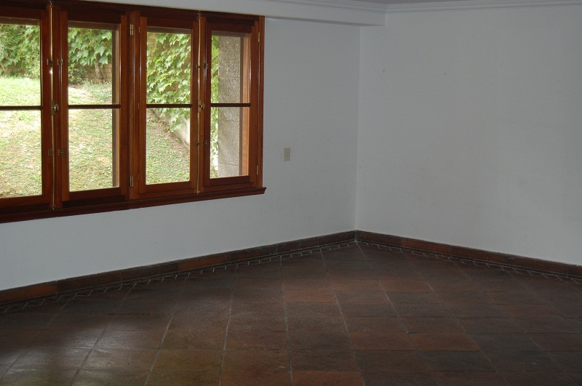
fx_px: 920
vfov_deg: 23.7
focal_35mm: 57
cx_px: 291
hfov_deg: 35.1
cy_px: 193
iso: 400
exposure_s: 1/60
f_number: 4.8
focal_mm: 38
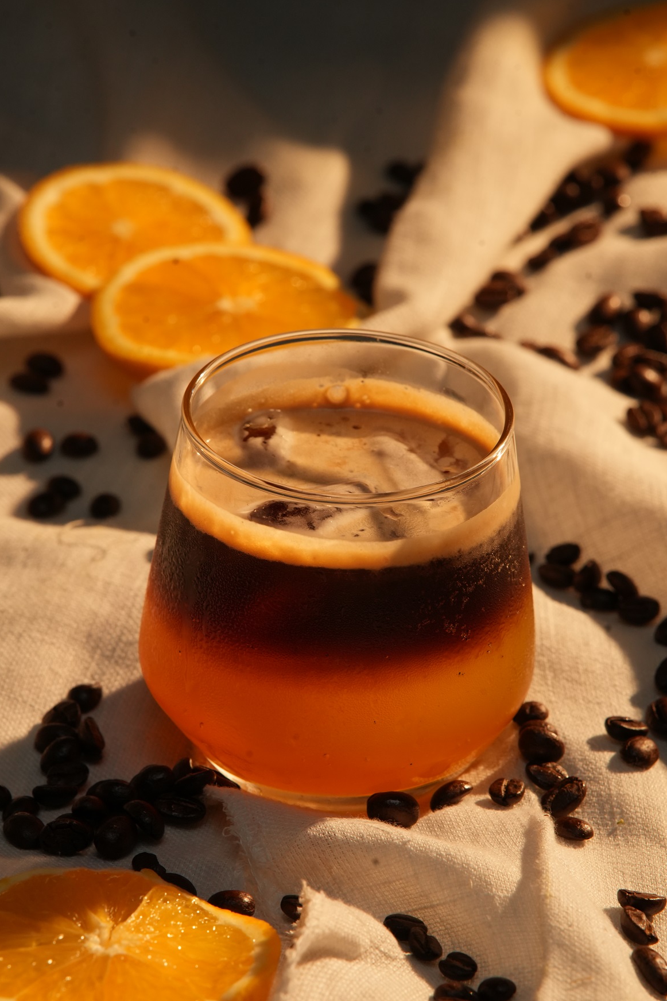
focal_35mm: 199
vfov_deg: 10.3
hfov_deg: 6.9
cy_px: 501
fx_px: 5530
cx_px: 333
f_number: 11
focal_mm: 198
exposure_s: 1/125
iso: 1250
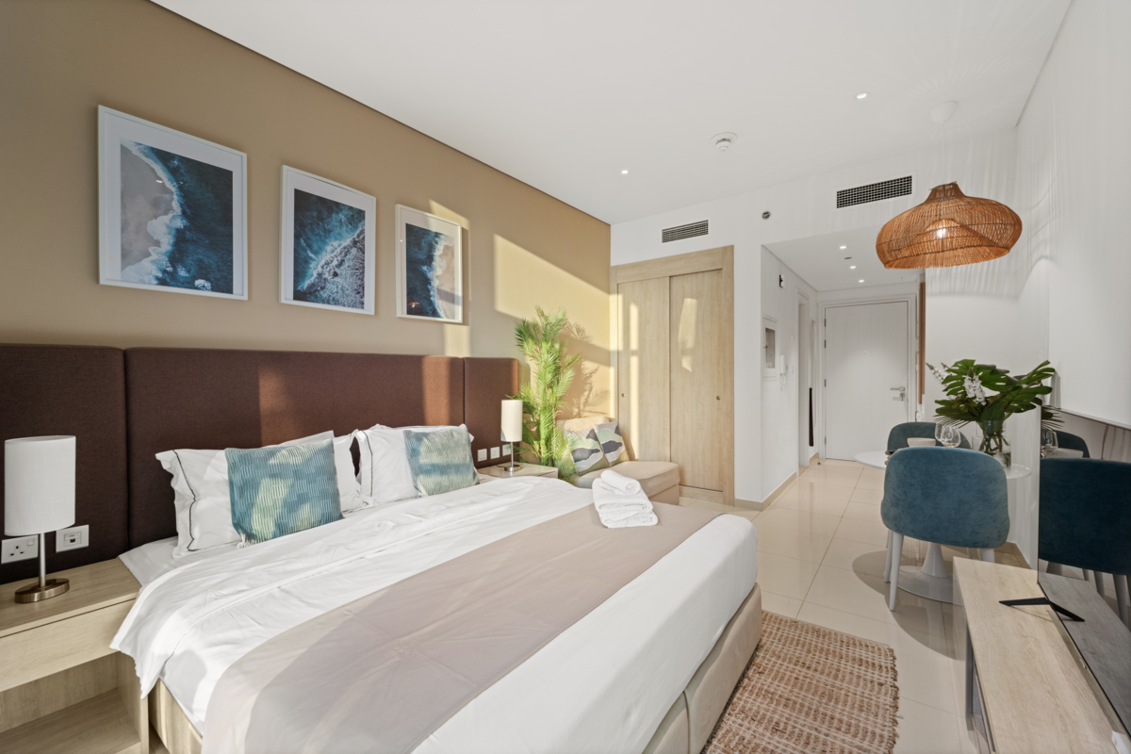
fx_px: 440
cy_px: 377
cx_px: 566
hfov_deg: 104.3
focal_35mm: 14
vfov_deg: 81.2
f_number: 7.1
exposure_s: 1/10
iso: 400
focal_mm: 14
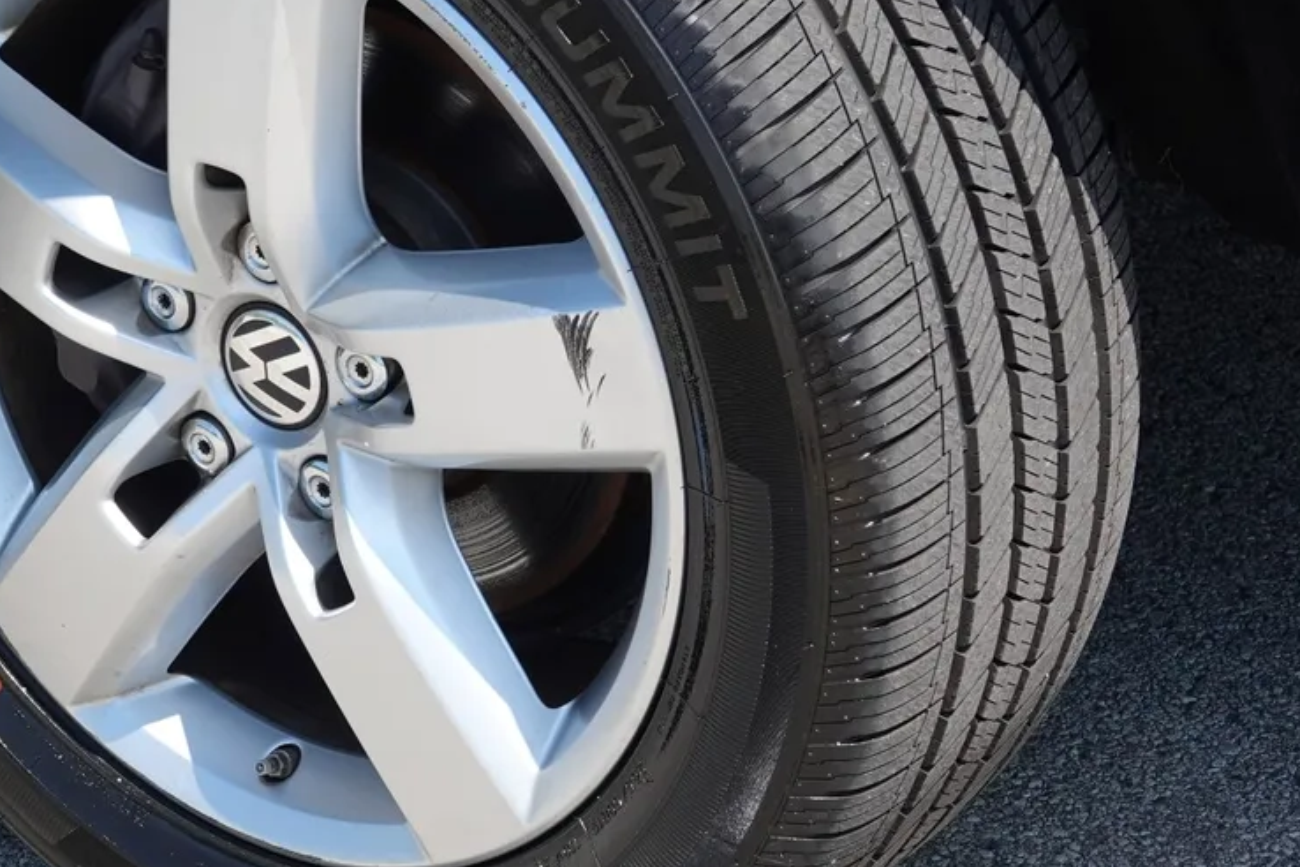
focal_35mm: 130
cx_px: 434
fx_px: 4694
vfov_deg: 10.5
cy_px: 344
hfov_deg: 15.7
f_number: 4
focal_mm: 28.91
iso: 100
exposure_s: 1/400
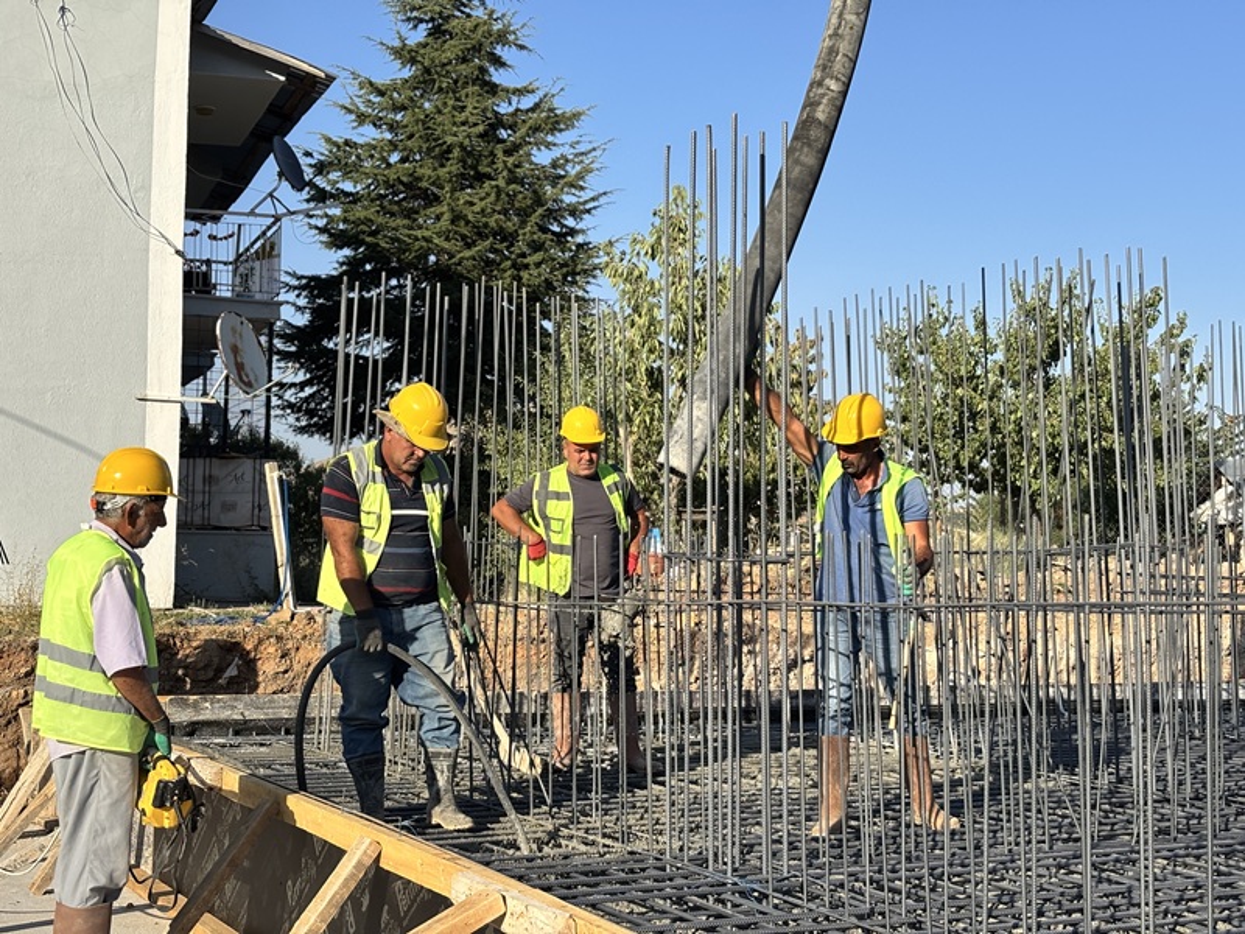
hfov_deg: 36.8
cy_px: 467
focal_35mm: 52
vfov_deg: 28.0
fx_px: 1870
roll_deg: -0.9
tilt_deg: +2.4
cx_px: 622
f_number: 1.6
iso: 32
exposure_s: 1/2024
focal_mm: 5.96
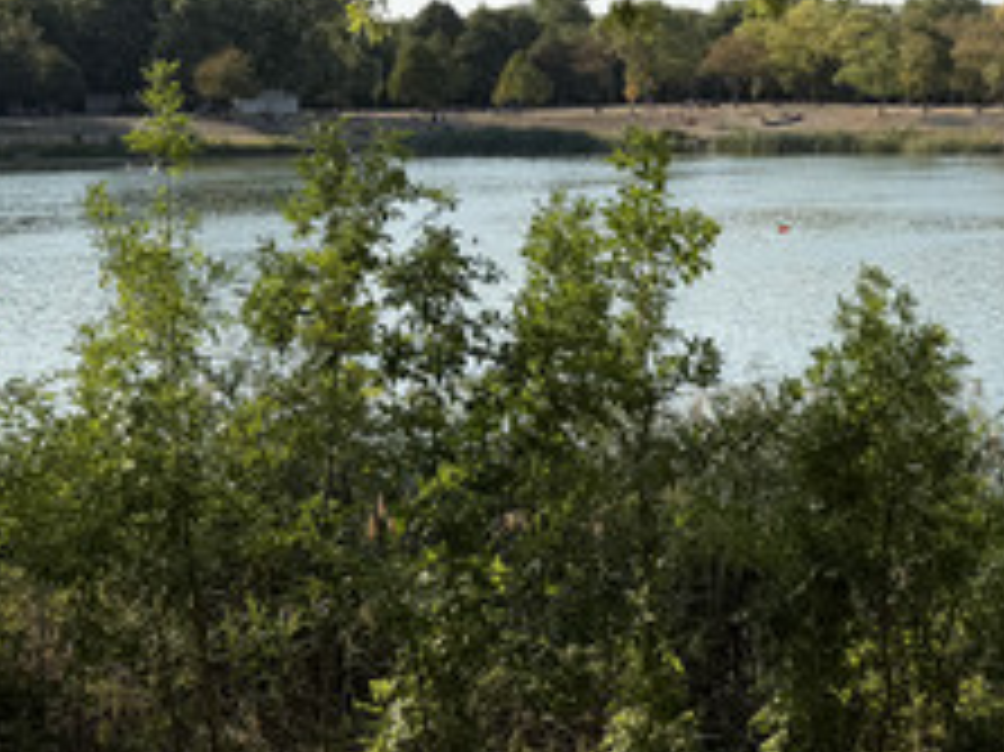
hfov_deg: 27.0
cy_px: 144
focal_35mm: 69
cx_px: 945
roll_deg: +0.6
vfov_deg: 21.0
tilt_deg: -0.8
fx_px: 2000
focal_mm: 6.76
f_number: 1.78
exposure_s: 1/4405
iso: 80
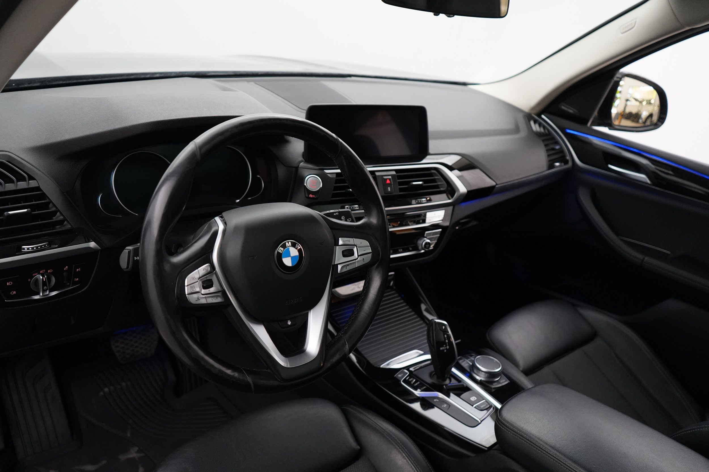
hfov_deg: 65.5
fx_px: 551
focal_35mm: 28
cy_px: 236
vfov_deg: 46.4
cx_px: 354
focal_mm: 28
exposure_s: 1/160
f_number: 3.5
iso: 5000
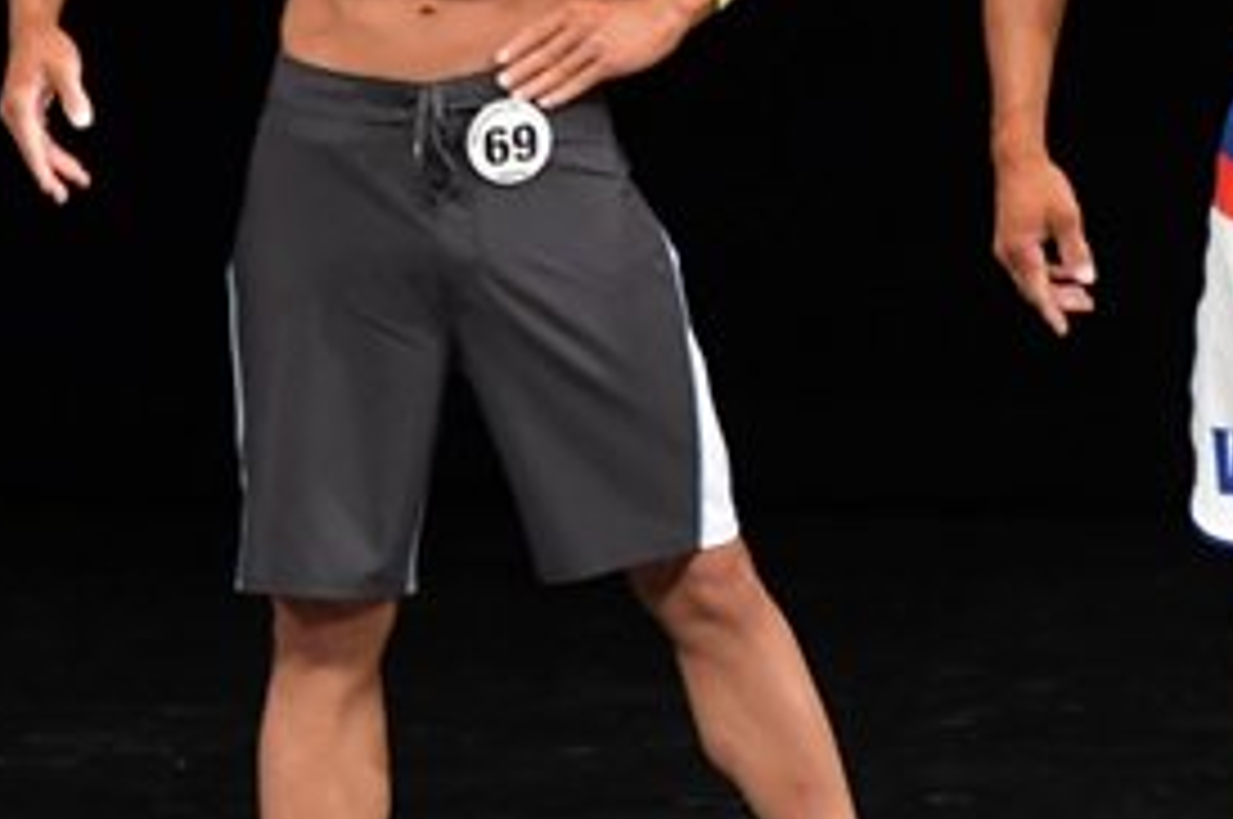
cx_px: 1676
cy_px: 108
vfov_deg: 1.8
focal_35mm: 765
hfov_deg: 2.7
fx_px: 26170
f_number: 5.6
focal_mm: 180
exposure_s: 1/400
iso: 3200
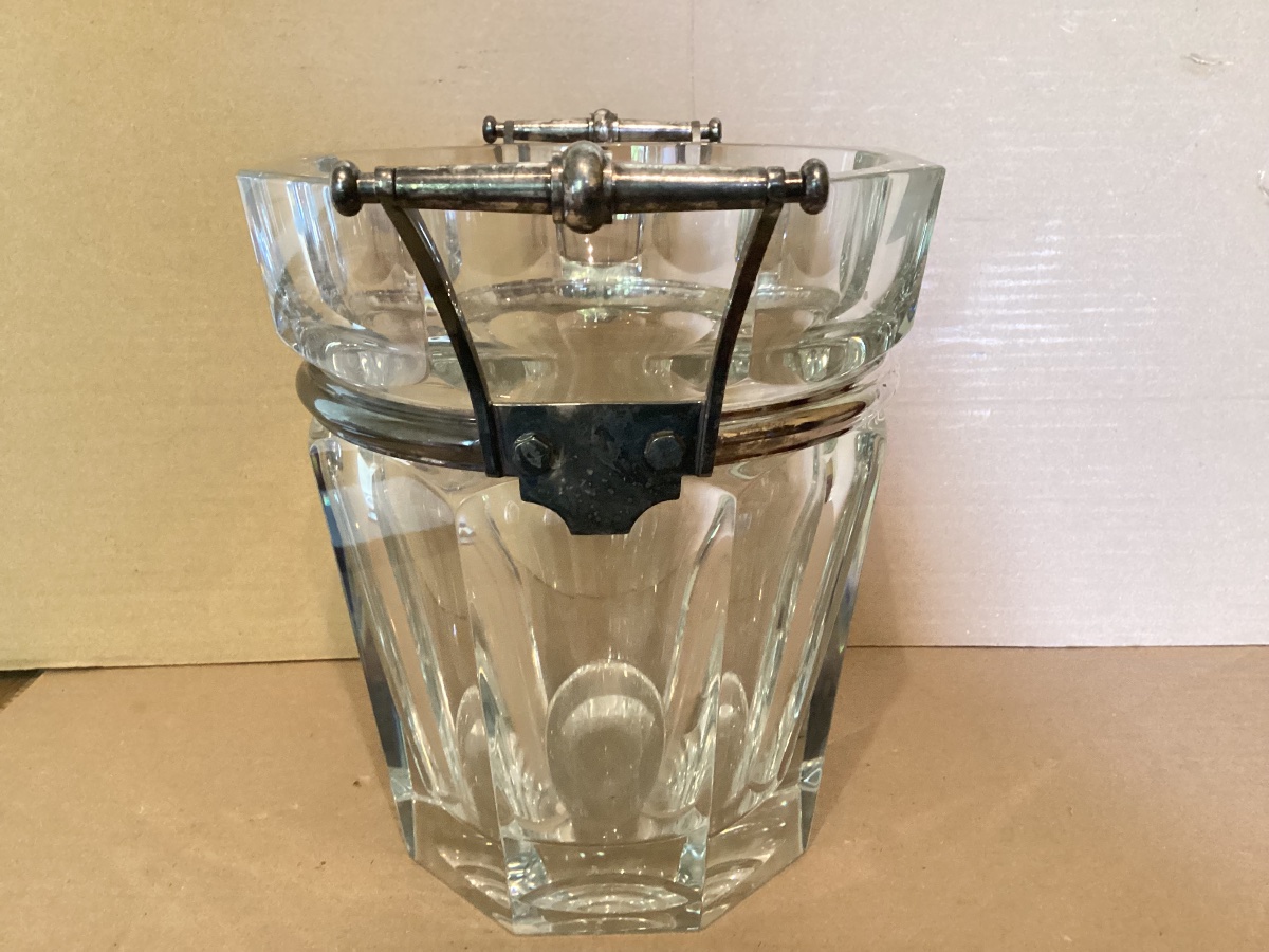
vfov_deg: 45.4
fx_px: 1136
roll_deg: -2.0
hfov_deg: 58.4
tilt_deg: -17.9
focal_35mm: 31
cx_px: 634
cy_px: 476
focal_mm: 3.3
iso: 400
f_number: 2.4
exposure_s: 1/25
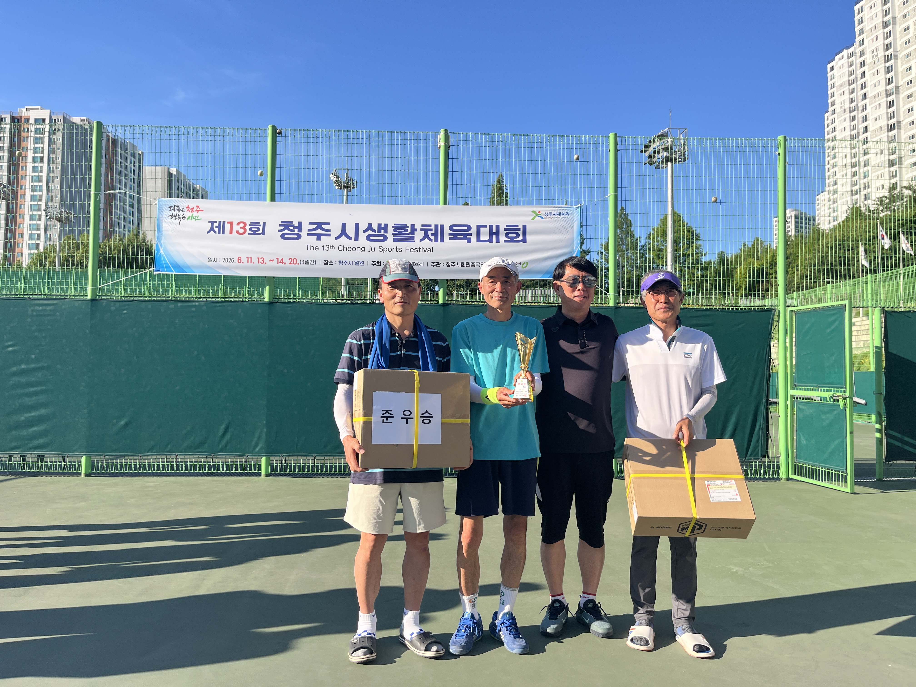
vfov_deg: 53.1
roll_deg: +0.0
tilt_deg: +3.5
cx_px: 458
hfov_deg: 67.3
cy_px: 344
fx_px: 688
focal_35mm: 26
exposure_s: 1/2137
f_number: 1.6
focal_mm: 5.1
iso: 50
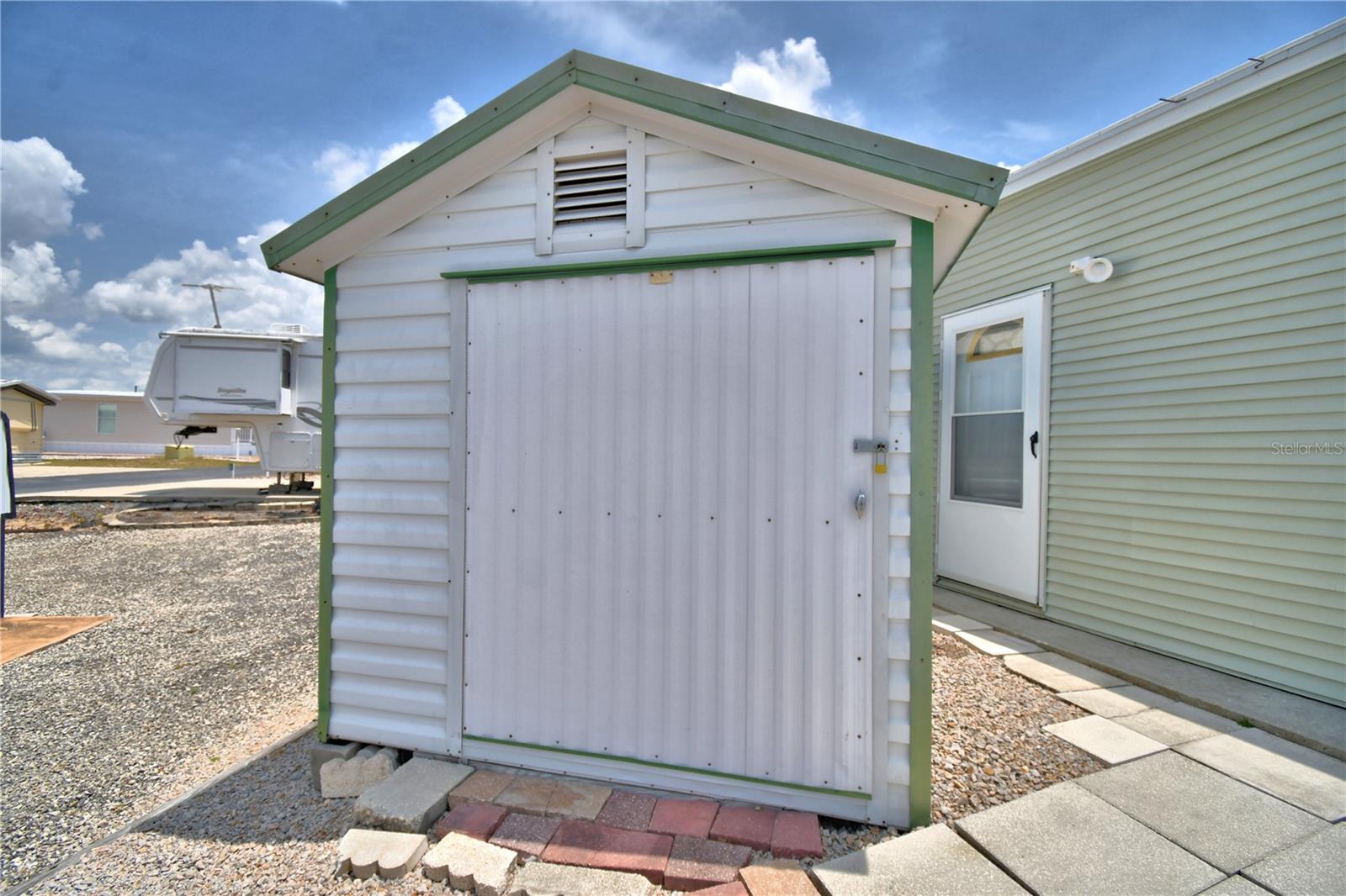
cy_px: 448
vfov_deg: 77.3
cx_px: 673
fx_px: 561
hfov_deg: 100.4
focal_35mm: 15
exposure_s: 1/1600
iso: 100
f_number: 4.5
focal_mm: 10
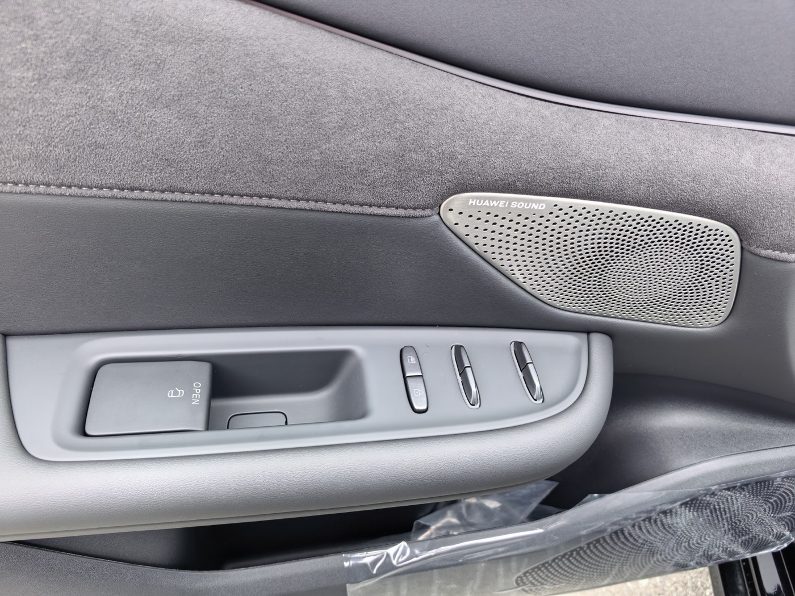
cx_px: 398
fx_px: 551
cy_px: 298
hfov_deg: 71.6
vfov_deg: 56.8
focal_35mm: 24
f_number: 2
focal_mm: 5.75
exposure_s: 1/150
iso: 50
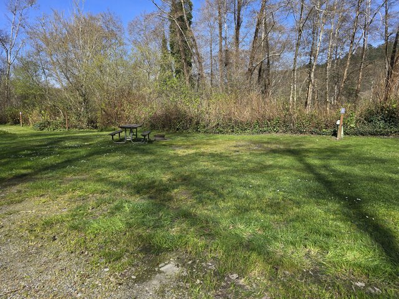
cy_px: 150
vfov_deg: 58.9
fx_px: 265
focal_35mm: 23
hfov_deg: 73.9
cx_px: 200
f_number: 1.7
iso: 12
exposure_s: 1/598
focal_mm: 6.3
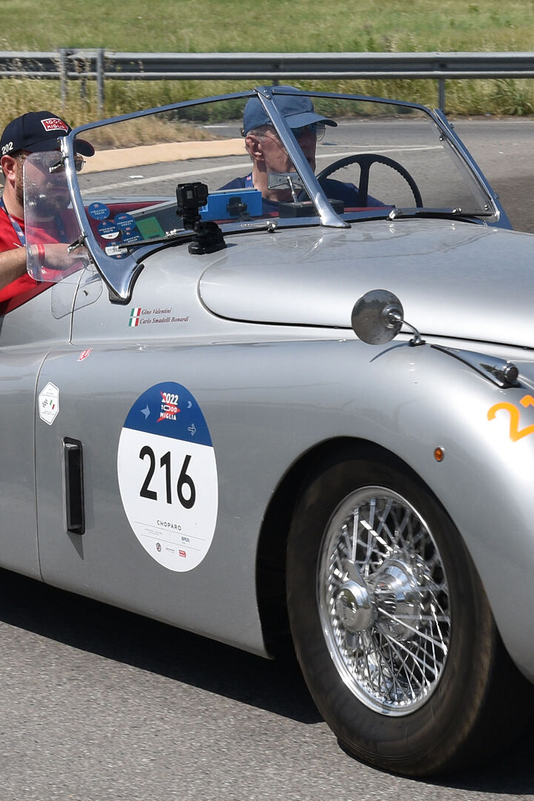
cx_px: 433
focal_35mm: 89
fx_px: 1981
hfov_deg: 15.3
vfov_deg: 22.9
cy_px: 367
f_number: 10
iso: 200
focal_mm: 40
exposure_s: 1/500
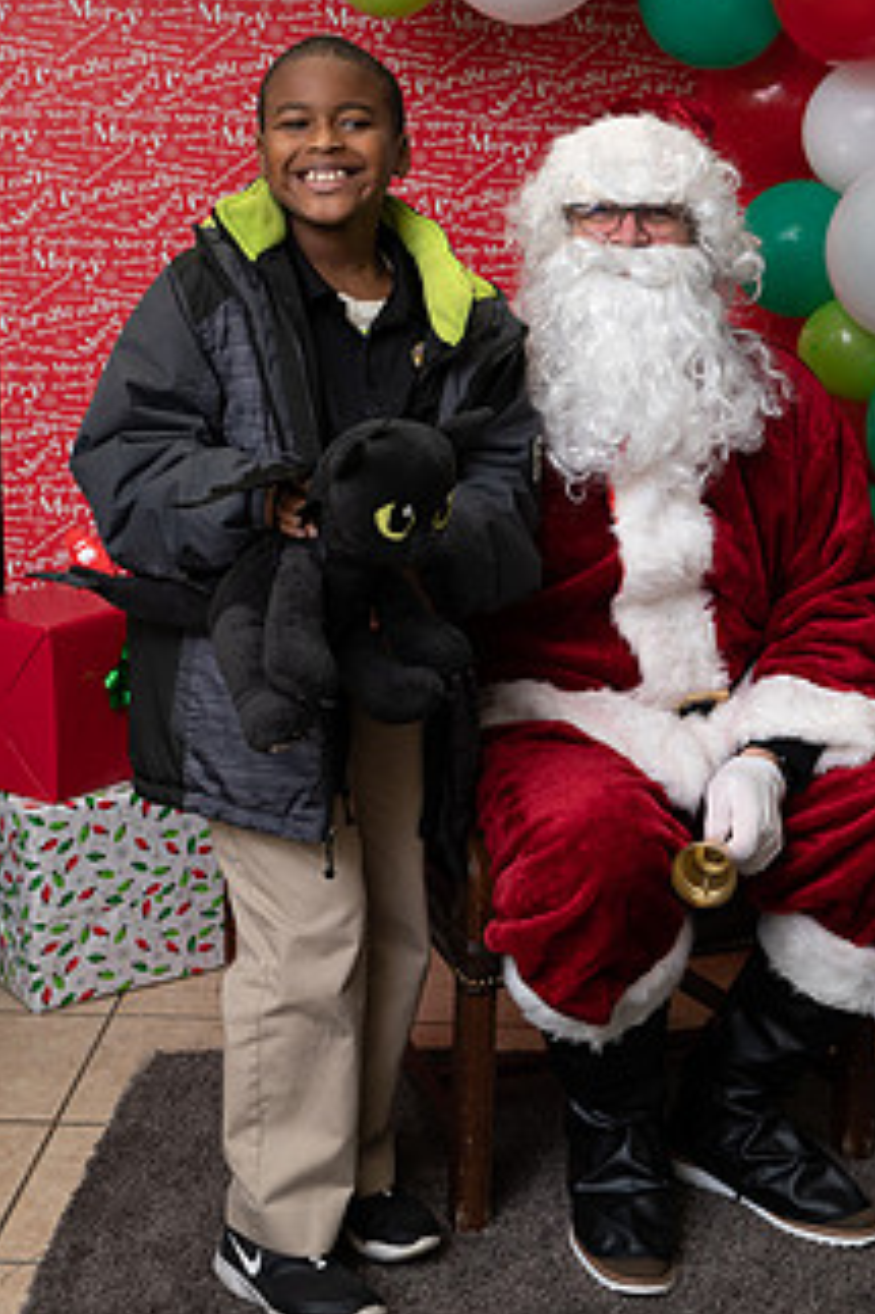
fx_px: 2190
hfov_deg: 22.6
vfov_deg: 33.4
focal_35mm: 60
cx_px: 525
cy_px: 594
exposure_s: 1/80
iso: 400
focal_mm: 43
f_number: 5
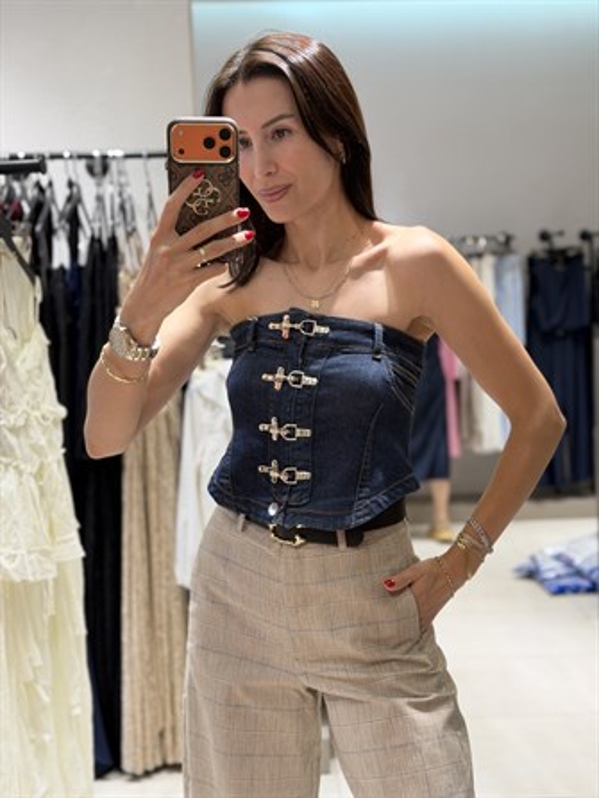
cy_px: 399
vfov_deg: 39.6
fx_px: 1106
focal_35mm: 48
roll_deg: +0.6
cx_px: 300
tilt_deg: -20.8
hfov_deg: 30.3
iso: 100
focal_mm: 6.76
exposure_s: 1/100
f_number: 1.78
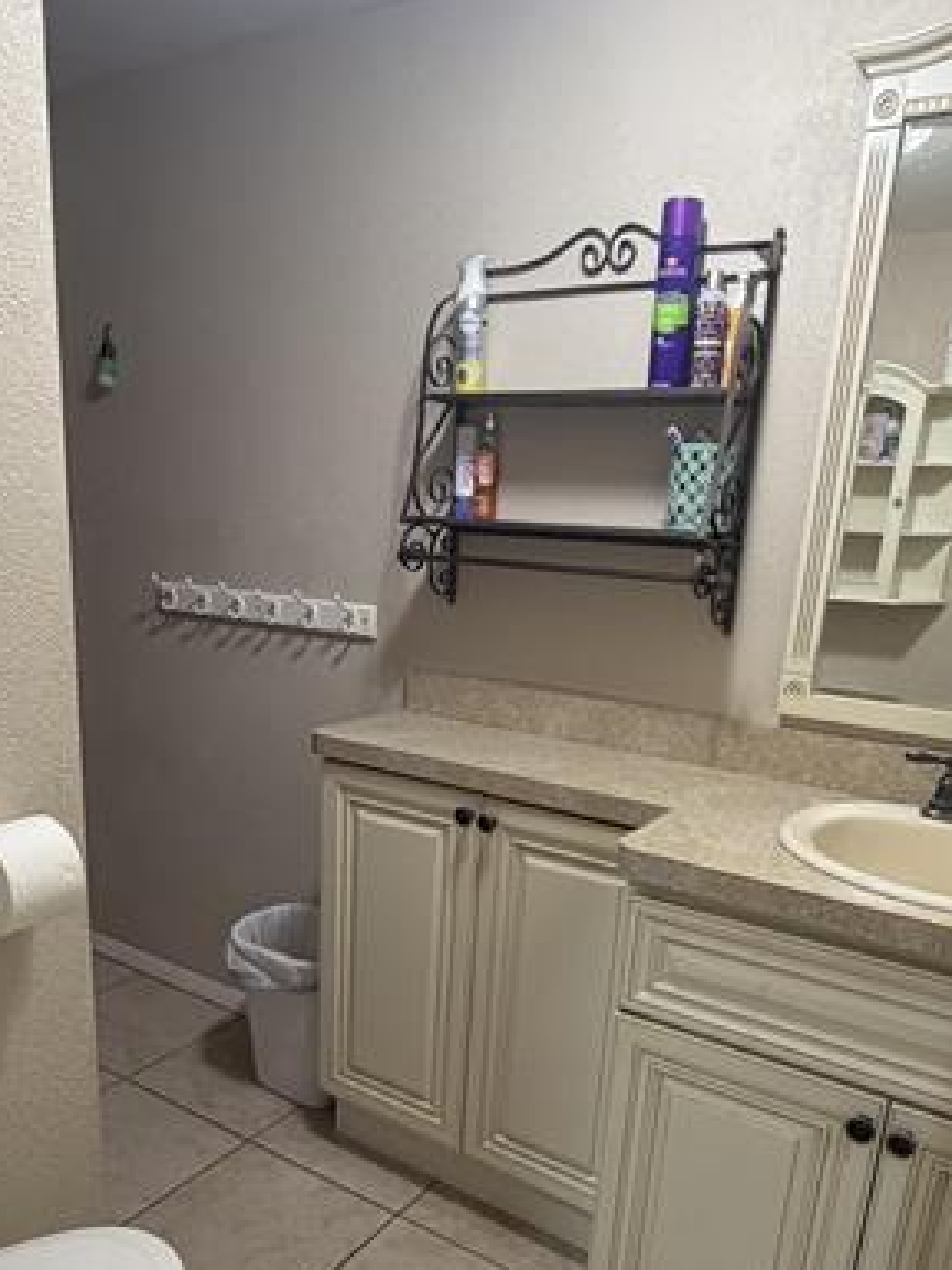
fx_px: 1027
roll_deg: -2.6
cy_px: 837
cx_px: 456
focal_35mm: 28
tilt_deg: -17.6
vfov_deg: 62.0
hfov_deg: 49.7
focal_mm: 2.22
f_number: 2.2
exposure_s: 1/60
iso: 250
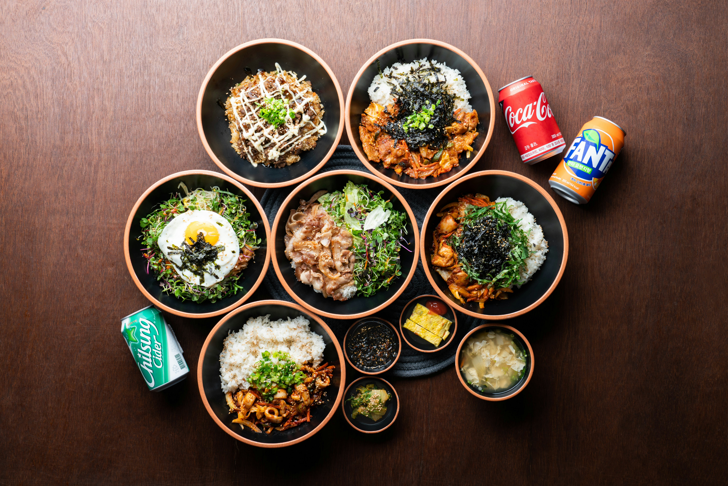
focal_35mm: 40
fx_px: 809
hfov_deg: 48.5
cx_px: 364
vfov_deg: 33.4
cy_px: 243
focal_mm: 40
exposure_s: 1/125
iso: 125
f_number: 10
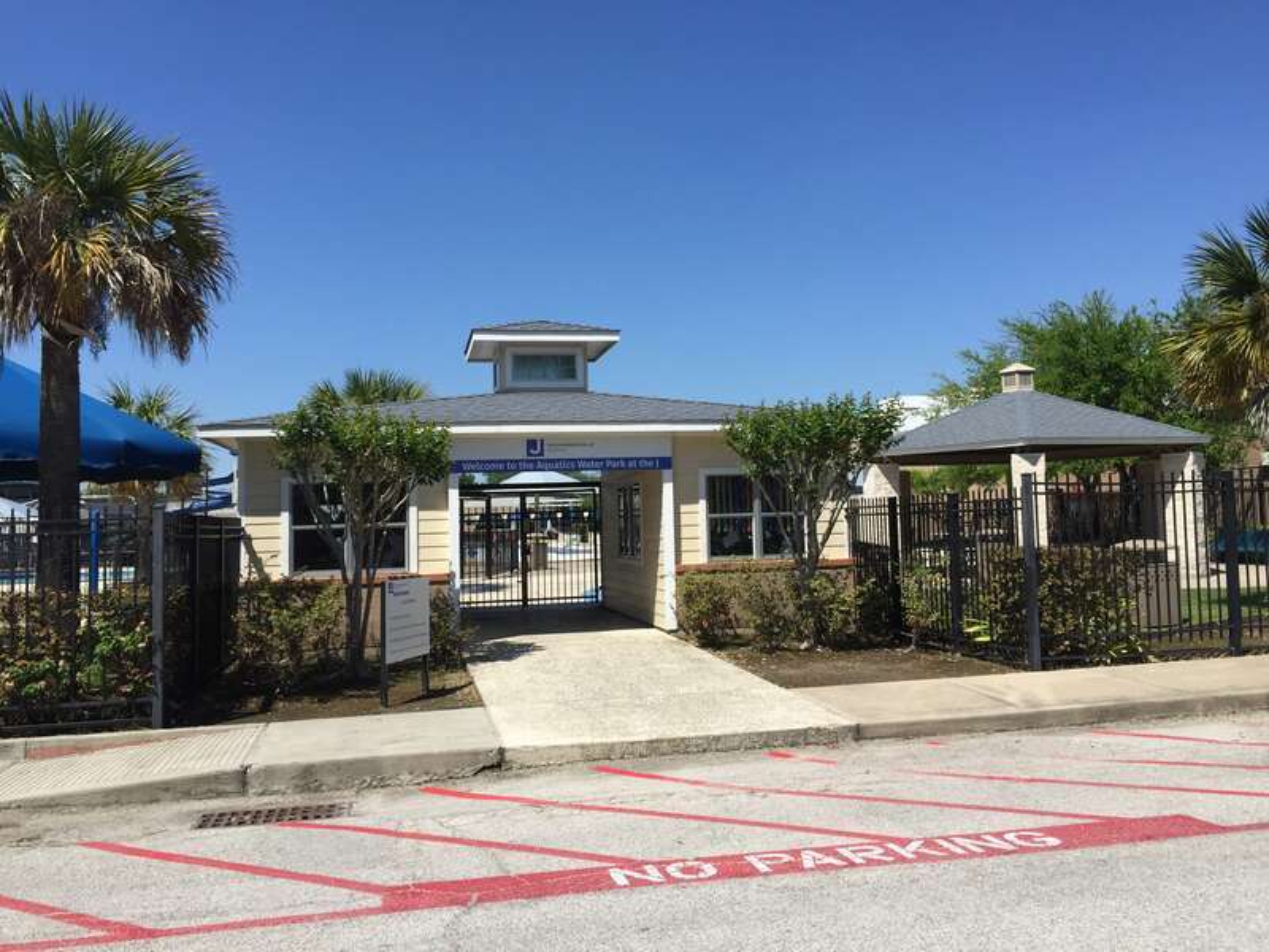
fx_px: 1063
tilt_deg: +4.7
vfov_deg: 48.2
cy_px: 476
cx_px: 634
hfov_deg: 61.7
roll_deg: +0.7
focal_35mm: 29
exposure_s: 1/2639
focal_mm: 4.15
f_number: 2.2
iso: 32
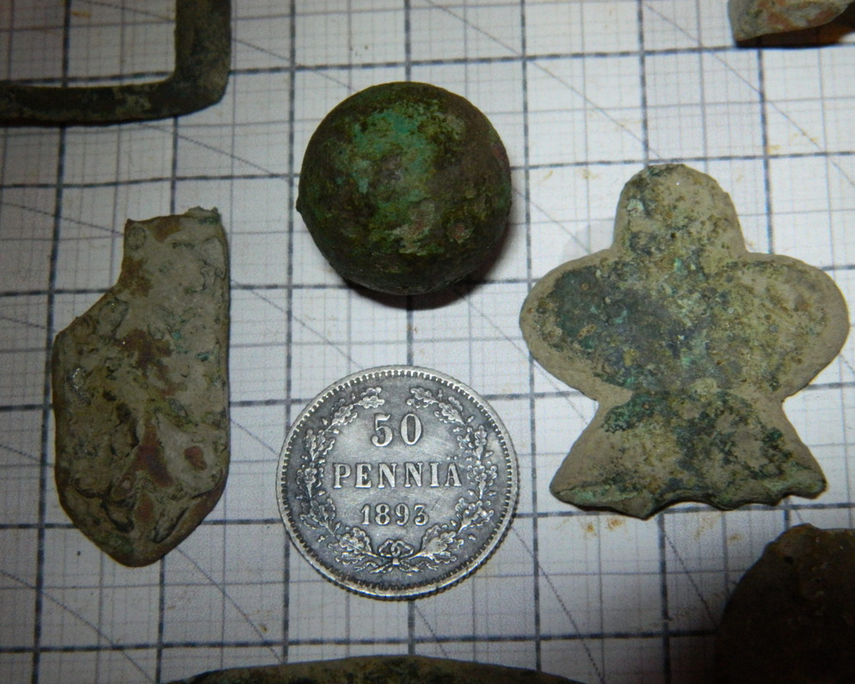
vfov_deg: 17.5
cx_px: 418
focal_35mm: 88
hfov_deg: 21.7
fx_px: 2227
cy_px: 341
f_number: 4.2
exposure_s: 1/50
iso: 400
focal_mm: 15.1
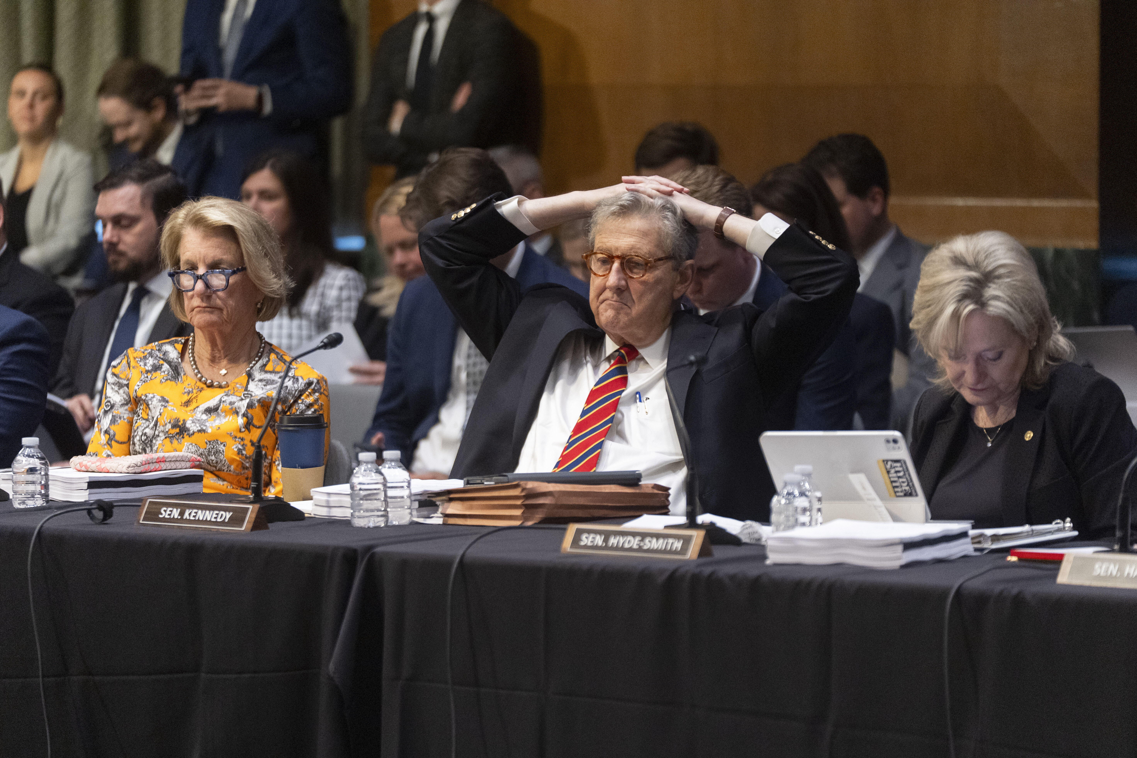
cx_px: 568
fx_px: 5622
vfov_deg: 7.7
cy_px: 379
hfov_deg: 11.5
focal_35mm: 178
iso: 4000
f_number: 2.8
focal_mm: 178
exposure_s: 1/800
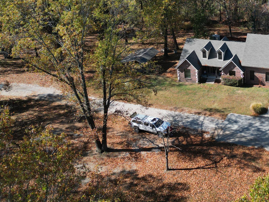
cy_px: 36
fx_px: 350
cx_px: 247
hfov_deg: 38.8
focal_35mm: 45
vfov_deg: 31.2
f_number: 1.7
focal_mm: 6.72
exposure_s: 1/2000
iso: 200
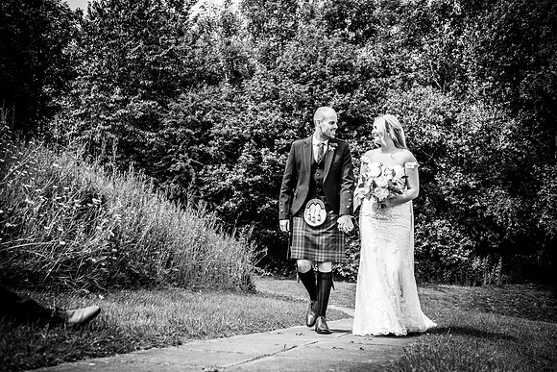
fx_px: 650
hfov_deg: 46.4
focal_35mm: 42
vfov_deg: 31.9
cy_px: 186
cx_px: 278
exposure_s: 1/2000
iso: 250
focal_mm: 42
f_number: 4.5
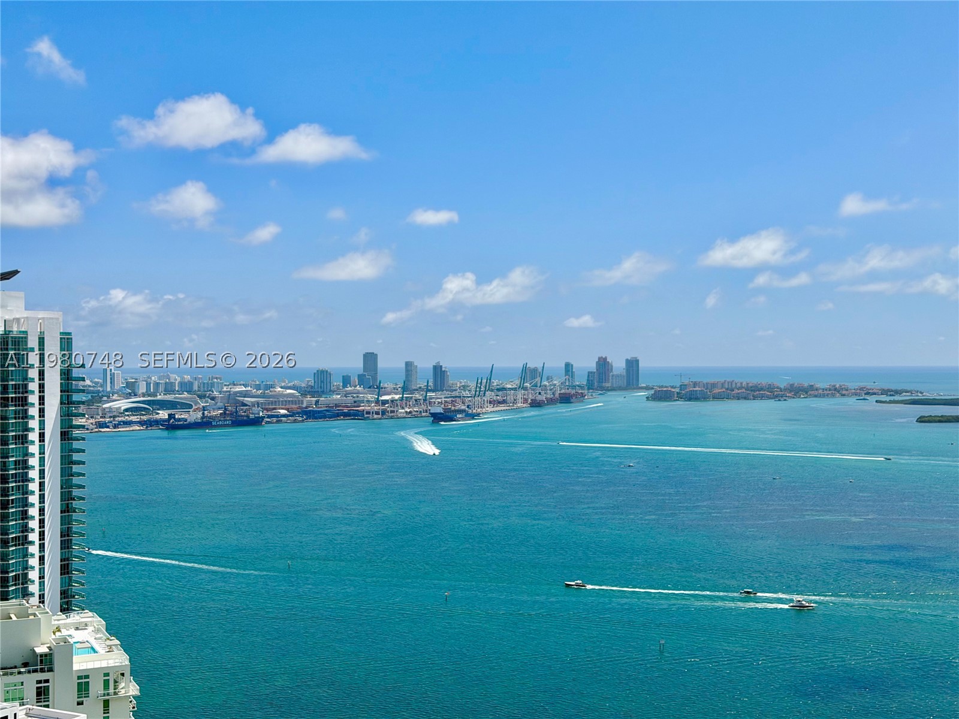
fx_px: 1330
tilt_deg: -1.3
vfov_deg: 30.3
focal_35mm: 48
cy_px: 360
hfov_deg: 39.7
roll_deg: +0.7
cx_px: 480
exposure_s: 1/9901
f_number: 1.78
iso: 64
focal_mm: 6.76
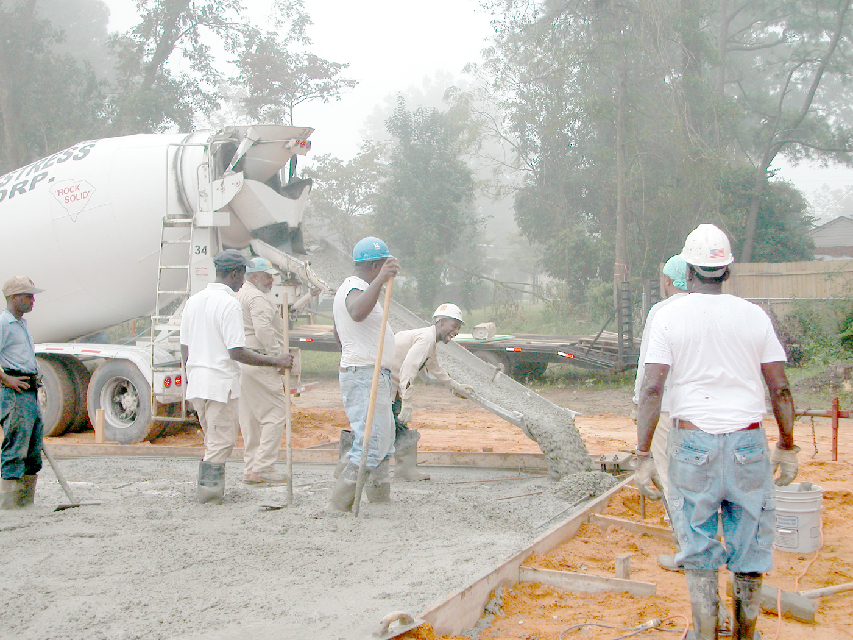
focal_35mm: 49
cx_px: 426
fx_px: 1207
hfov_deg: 38.9
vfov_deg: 29.7
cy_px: 320
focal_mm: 12.4
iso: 100
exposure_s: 1/145
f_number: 3.8
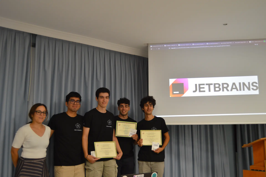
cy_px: 88
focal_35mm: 34
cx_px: 133
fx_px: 255
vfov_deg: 38.3
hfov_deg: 55.1
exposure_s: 1/60
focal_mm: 23
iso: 450
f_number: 3.8
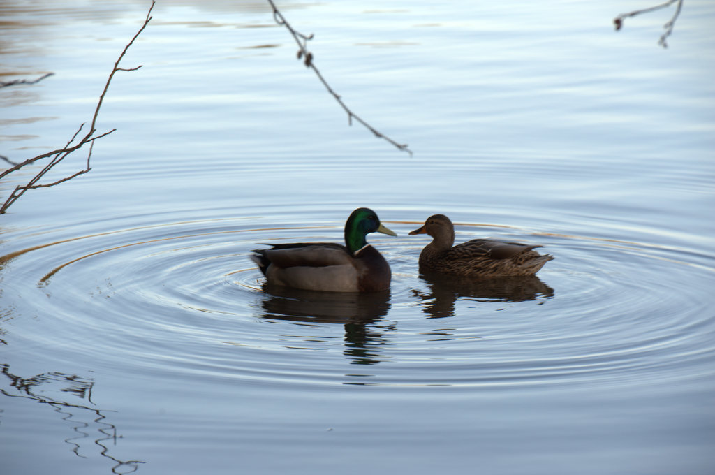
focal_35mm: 200
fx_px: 3967
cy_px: 238
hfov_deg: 10.3
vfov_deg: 6.8
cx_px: 358
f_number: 8
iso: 200
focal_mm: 200
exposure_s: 1/50
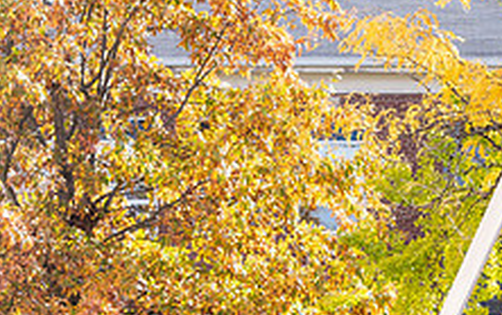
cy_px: 371
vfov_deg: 4.9
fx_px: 3641
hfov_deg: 7.9
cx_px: 448
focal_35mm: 266
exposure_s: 1/250
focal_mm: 100
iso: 400
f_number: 8
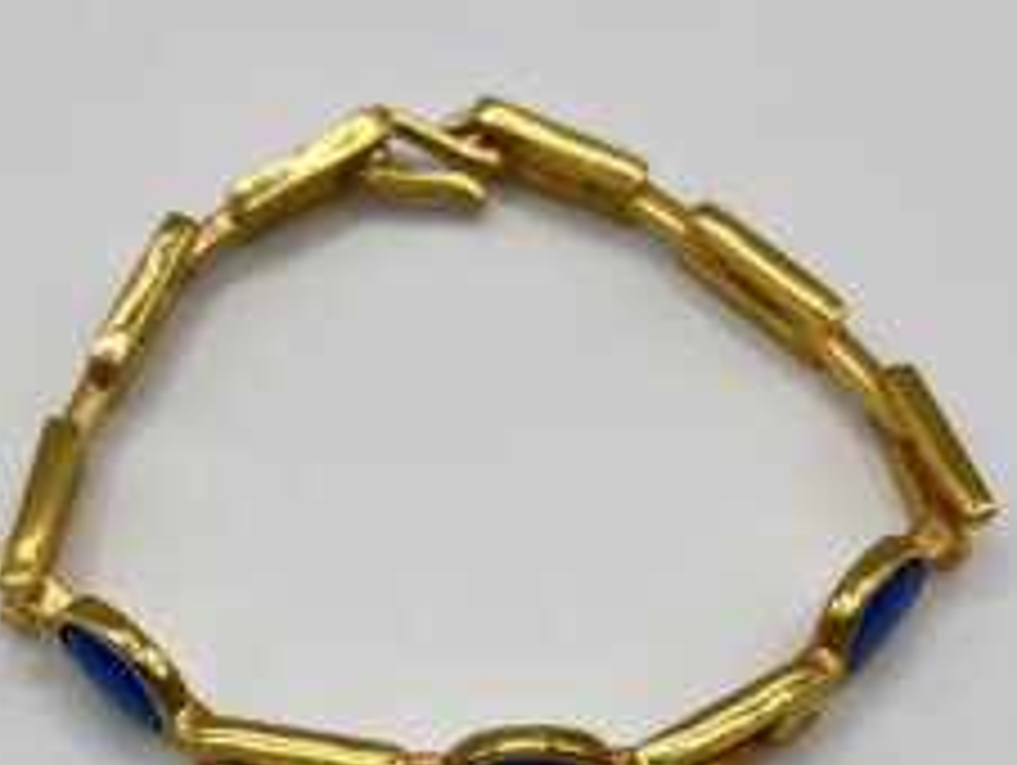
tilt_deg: -60.1
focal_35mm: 69
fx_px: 2029
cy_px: 612
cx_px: 414
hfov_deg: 28.1
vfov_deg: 21.1
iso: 40
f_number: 1.5
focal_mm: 5.7
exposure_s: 1/196
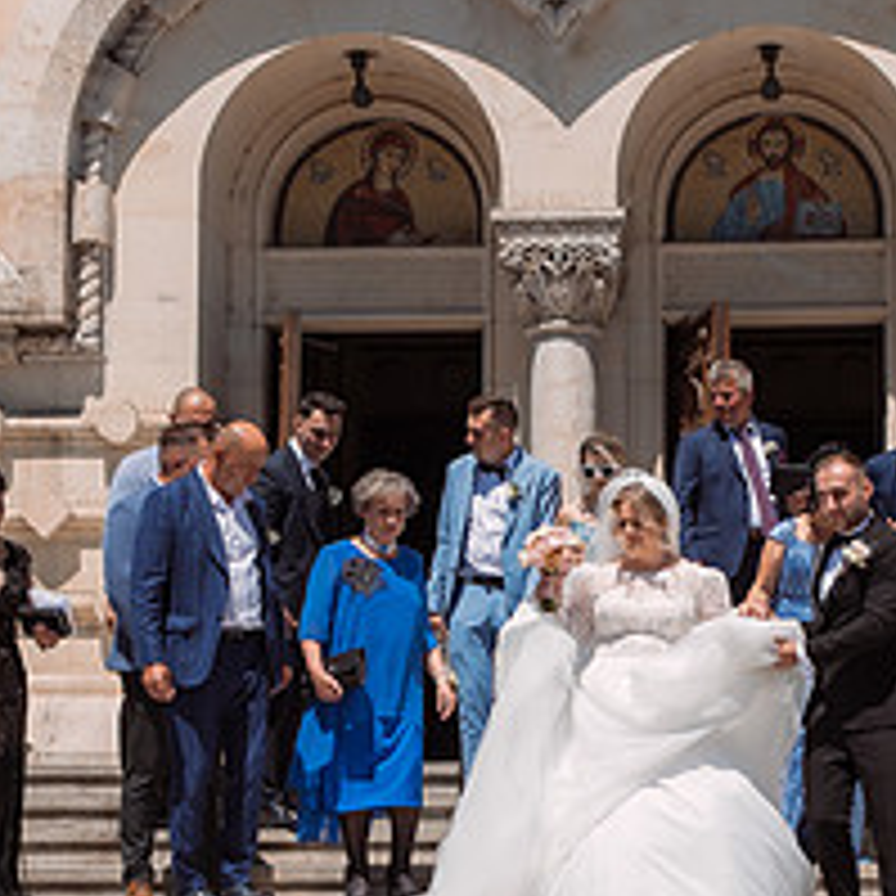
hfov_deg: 16.6
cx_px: 682
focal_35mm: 104
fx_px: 3046
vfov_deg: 16.7
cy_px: 669
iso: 200
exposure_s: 1/2500
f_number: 4
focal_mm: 40
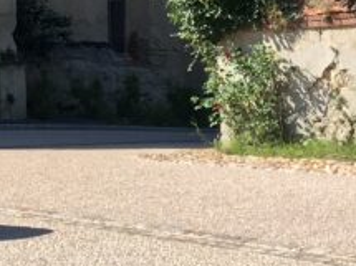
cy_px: -31
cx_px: -305
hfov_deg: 12.9
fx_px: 1418
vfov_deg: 10.6
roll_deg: +1.1
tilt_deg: +2.1
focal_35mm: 138
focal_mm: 4.15
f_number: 2.2
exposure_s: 1/894
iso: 25
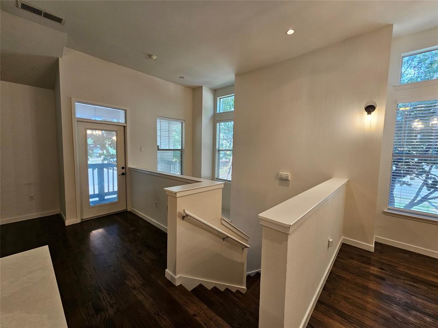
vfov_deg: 89.9
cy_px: 164
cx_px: 219
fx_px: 164
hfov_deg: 106.2
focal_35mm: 13
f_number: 2.2
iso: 125
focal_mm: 2.2
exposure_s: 1/60
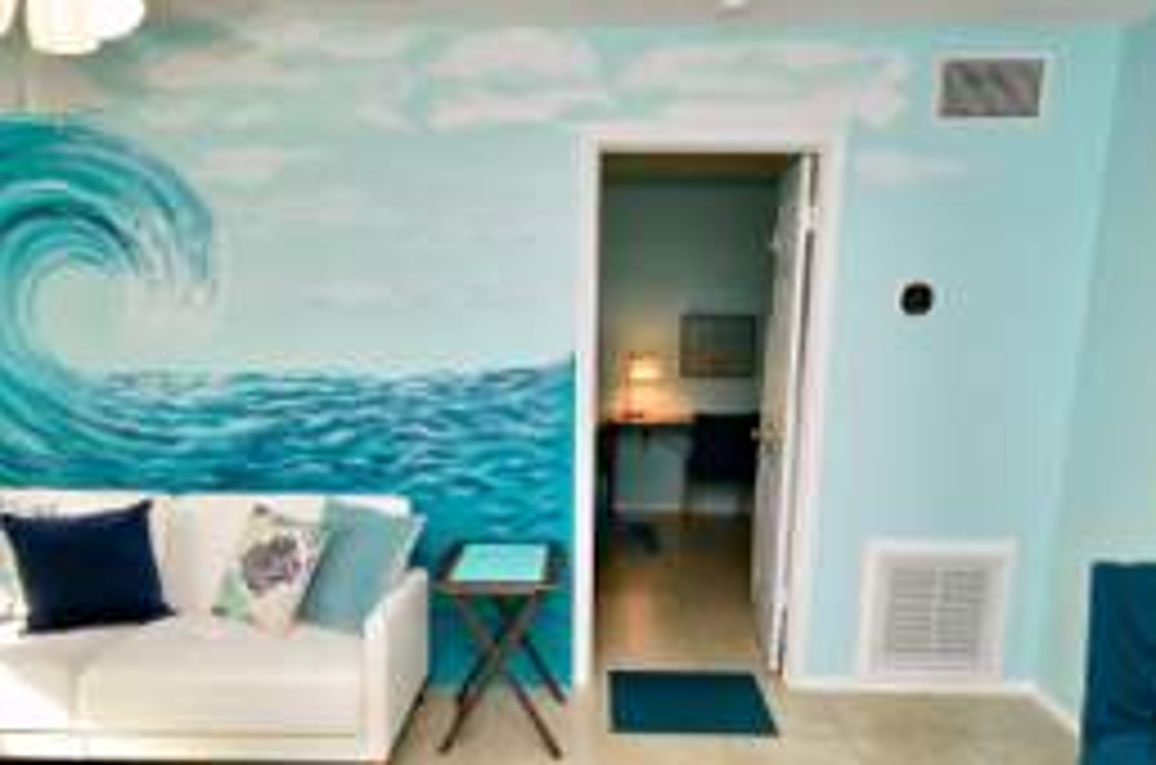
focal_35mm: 28
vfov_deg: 44.8
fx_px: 897
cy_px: 562
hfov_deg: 65.6
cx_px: 571
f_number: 5
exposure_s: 1/50
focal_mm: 10
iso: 100
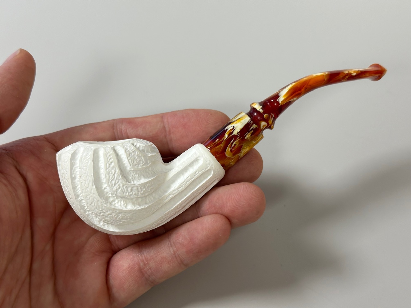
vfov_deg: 30.3
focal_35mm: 48
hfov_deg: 39.7
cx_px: 206
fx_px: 570
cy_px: 154
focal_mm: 6.86
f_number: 1.78
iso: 125
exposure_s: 1/100
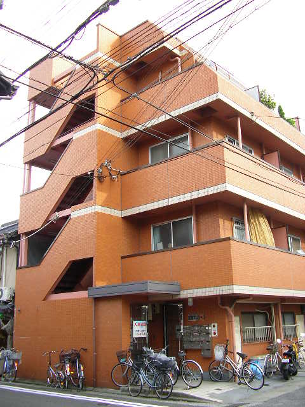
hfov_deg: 37.7
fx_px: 446
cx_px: 152
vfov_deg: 49.0
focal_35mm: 38
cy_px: 204
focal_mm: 5.8
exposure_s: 1/172
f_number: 2.9
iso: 71
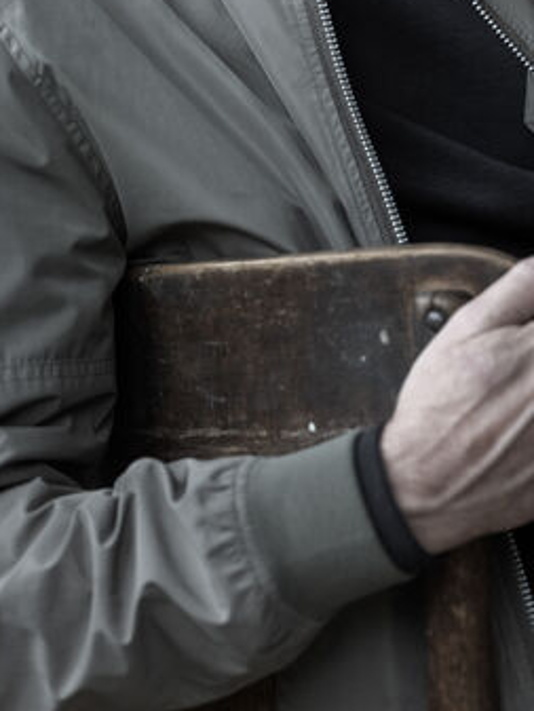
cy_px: 4
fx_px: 5427
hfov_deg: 5.6
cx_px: 331
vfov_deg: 7.5
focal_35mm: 264
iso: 1000
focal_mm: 110
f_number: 2.5
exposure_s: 1/30
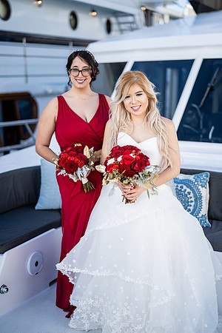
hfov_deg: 27.0
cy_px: 166
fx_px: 462
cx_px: 111
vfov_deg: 39.6
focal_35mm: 50
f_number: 1.4
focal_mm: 50
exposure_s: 1/4000
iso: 160
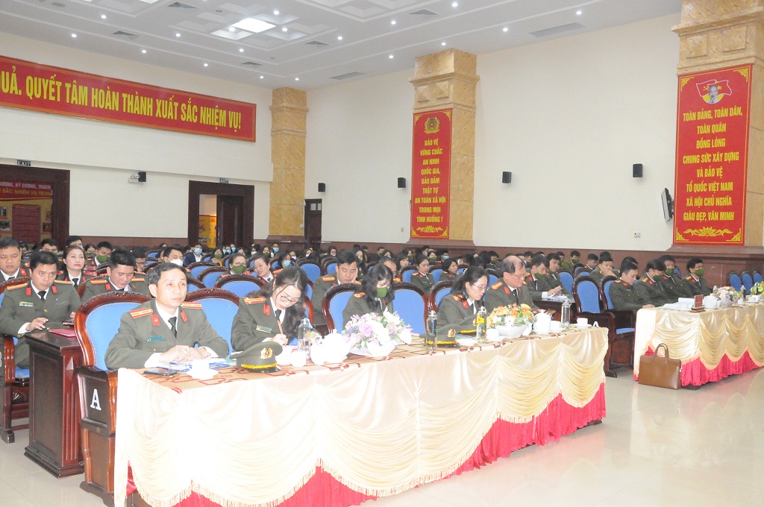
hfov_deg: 57.3
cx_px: 382
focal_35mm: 33
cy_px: 254
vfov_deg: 39.9
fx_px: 699
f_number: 7.1
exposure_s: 1/60
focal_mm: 22
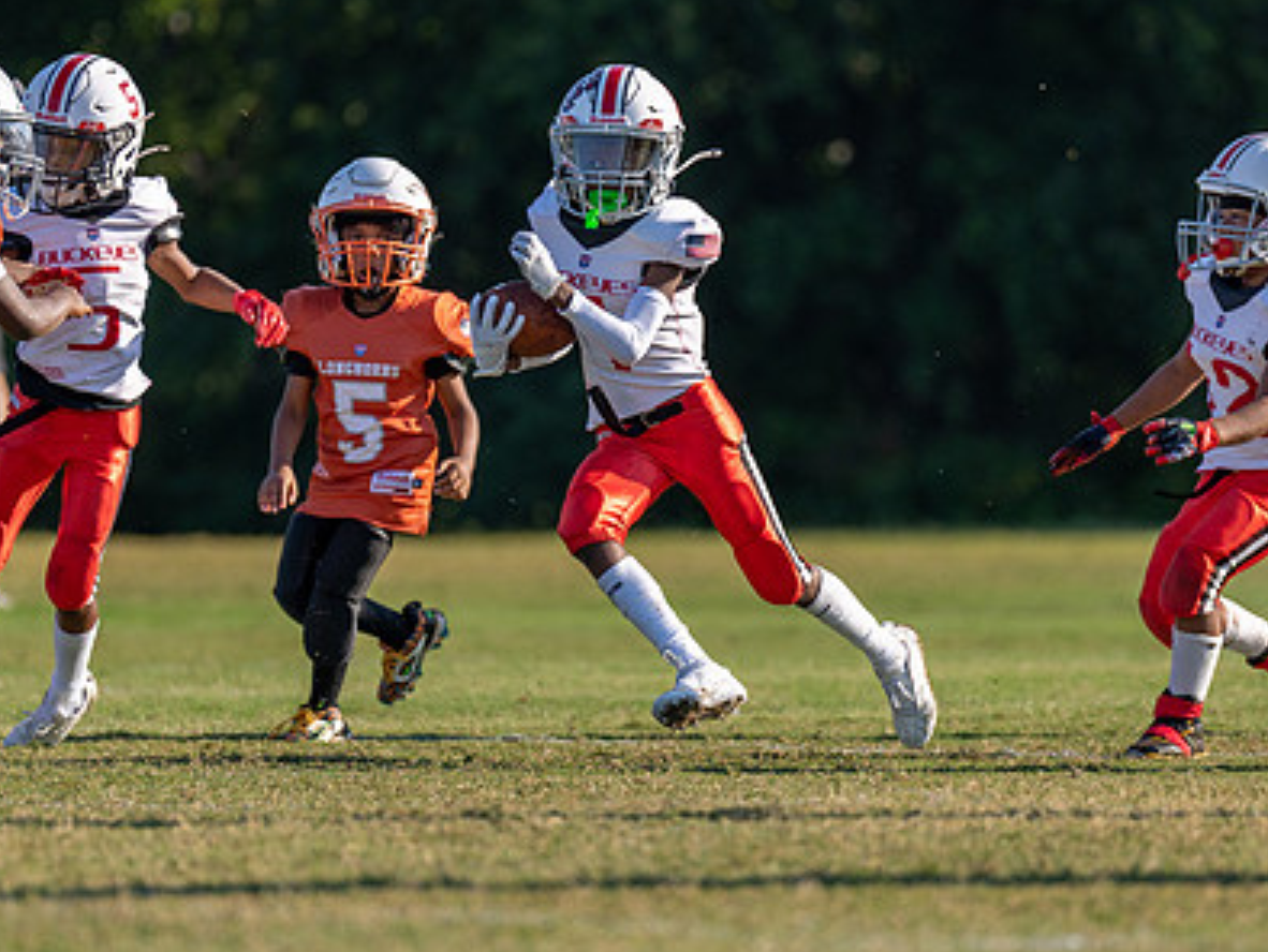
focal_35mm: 436
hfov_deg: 4.5
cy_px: 517
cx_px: 666
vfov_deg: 3.4
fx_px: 15981
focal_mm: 200
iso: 100
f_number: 2.8
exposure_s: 1/1600
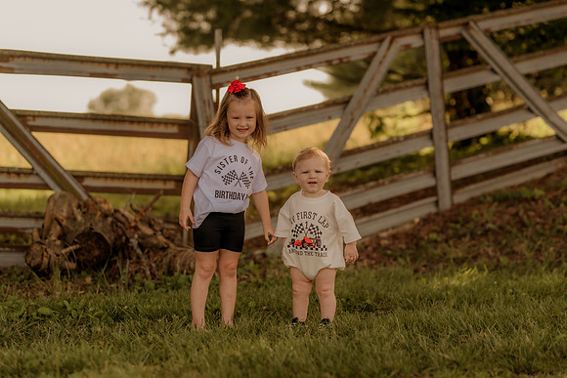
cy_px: 189
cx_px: 284
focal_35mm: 85
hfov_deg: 23.9
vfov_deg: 16.1
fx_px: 1339
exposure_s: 1/1250
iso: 250
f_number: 2
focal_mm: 85
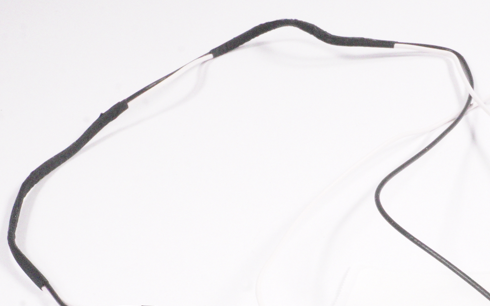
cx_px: 321
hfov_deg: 23.7
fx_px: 1162
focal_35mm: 87
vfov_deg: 14.9
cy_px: 271
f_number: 22
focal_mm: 29
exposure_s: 1/400
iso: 12800
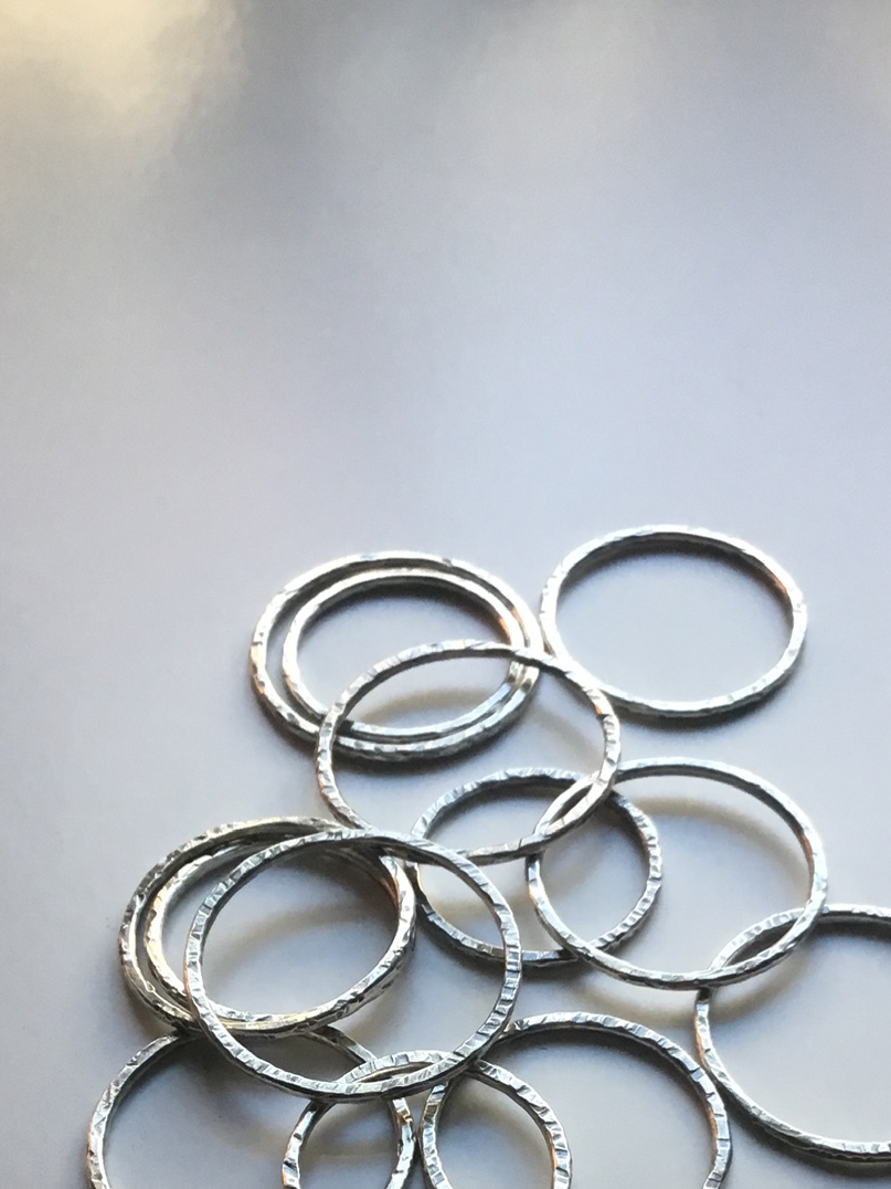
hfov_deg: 24.8
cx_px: 507
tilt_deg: -57.2
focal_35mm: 59
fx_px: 2025
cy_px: 1124
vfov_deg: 30.9
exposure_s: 1/30
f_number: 2.4
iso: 64
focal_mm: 3.3
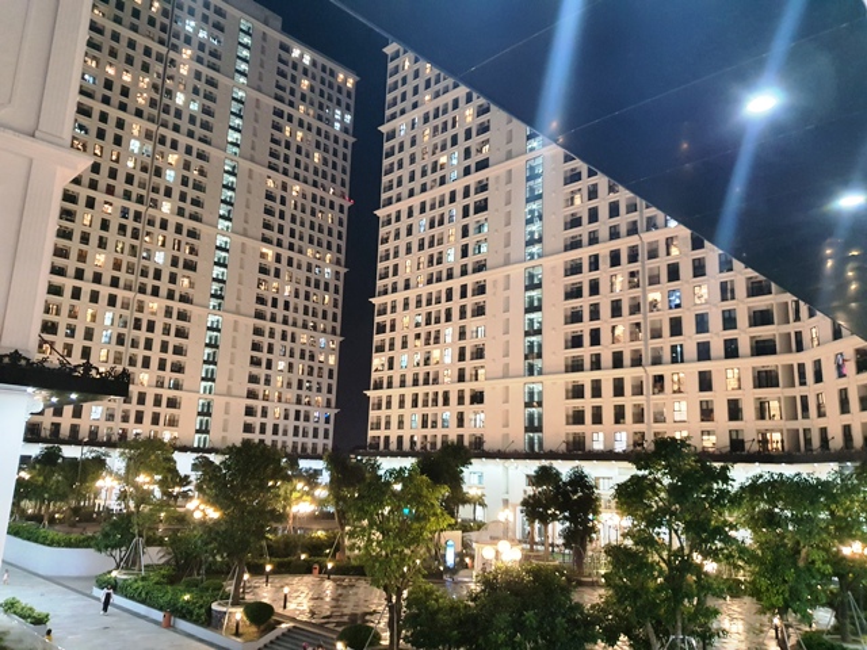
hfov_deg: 67.3
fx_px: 651
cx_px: 434
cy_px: 325
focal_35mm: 26
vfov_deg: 53.1
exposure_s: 1/50
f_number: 1.5
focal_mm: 4.3
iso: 640
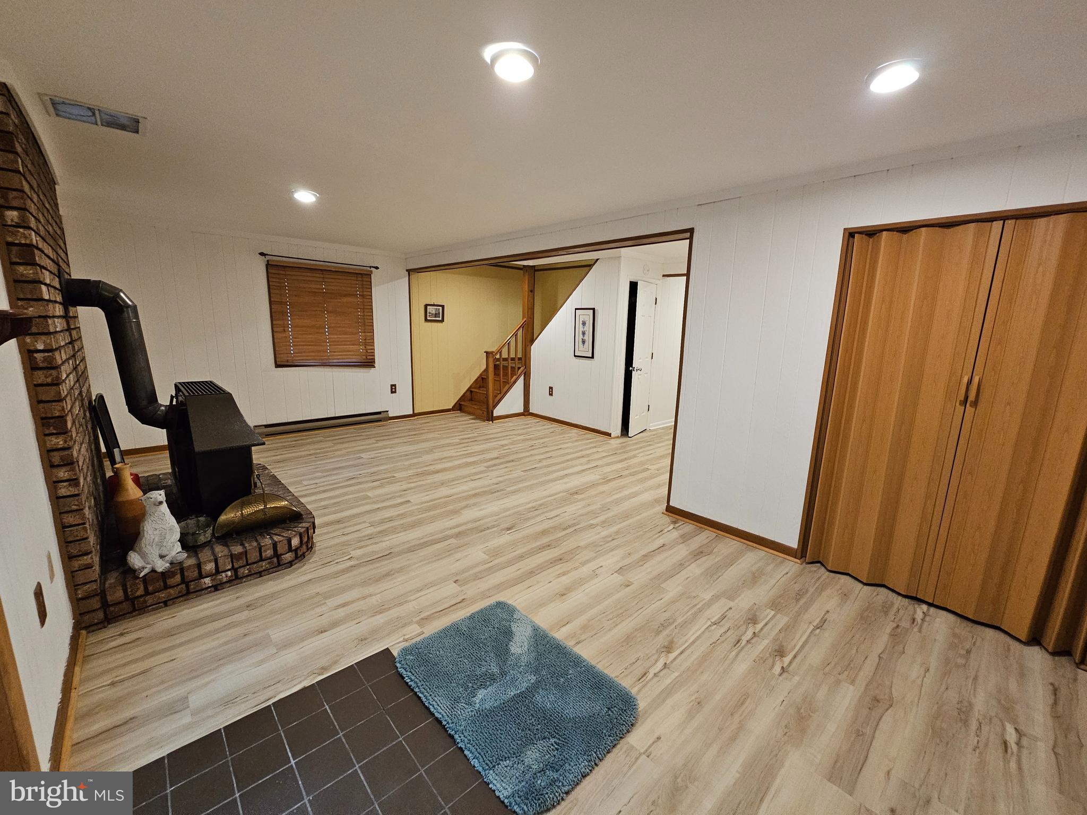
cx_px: 544
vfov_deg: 89.9
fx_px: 408
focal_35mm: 13
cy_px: 408
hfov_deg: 106.2
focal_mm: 2.2
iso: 500
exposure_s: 1/77.4
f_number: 2.2
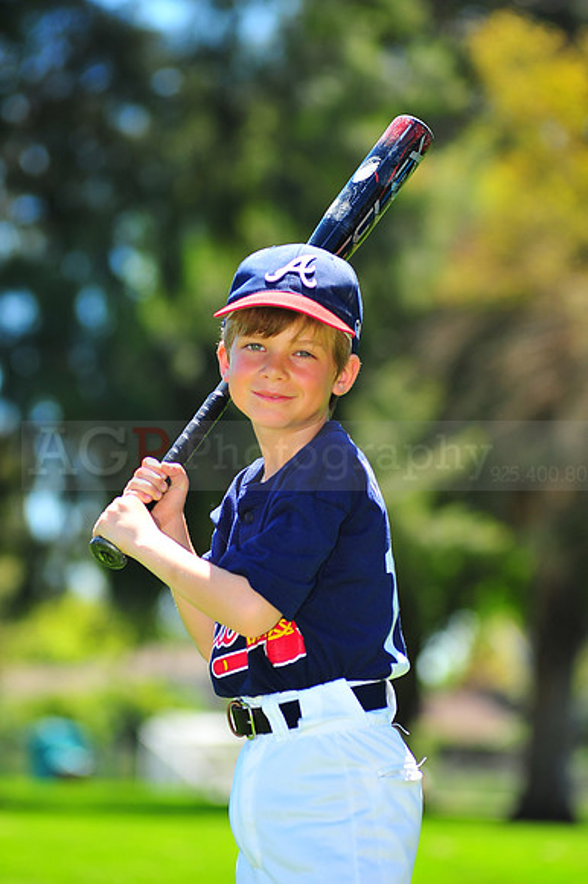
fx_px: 4415
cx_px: 294
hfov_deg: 7.6
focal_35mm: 180
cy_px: 442
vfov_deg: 11.4
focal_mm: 180
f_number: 5
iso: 200
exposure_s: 1/500
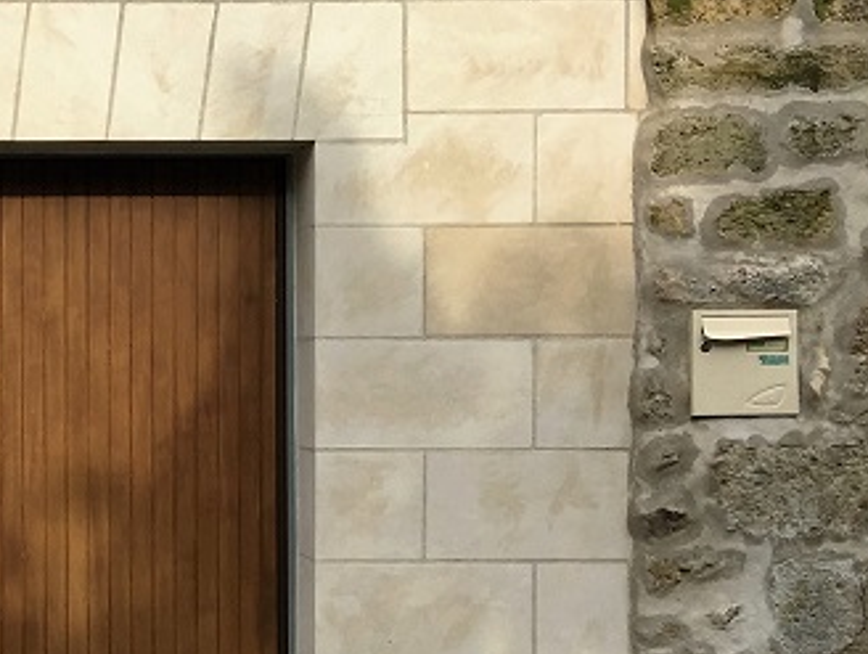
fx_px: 2009
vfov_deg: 18.4
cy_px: 424
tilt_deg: +0.4
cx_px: -101
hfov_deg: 22.9
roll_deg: +0.5
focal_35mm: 80
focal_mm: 4.15
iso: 25
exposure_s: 1/1026
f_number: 2.2
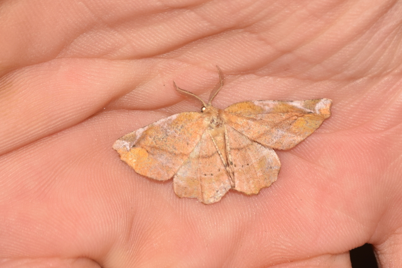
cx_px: 201
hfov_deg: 9.8
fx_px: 2344
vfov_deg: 6.5
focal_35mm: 210
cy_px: 134
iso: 100
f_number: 13
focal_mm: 140
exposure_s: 1/160
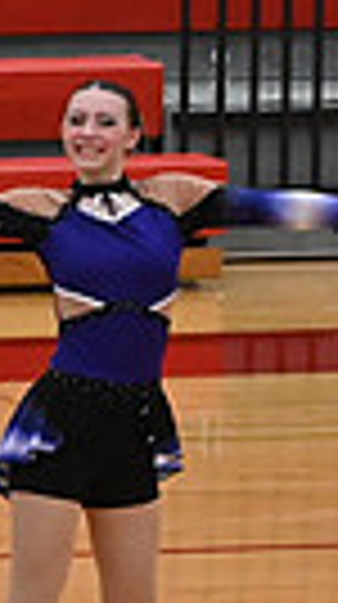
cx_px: -942
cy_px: 565
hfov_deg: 2.1
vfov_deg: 3.9
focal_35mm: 559
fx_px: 8940
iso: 6400
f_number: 4
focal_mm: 82
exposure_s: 1/400
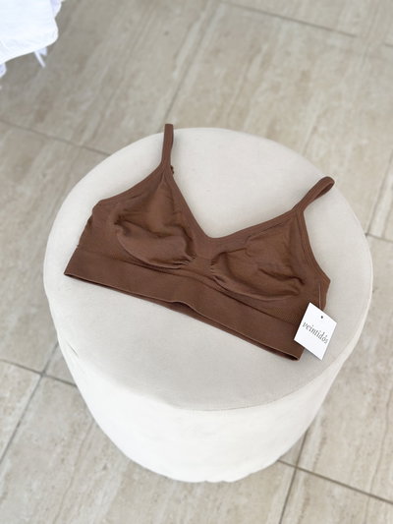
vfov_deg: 39.6
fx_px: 726
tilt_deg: -64.2
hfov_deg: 30.3
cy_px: 262
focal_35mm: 48
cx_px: 196
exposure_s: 1/172
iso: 100
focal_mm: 6.86
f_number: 1.78
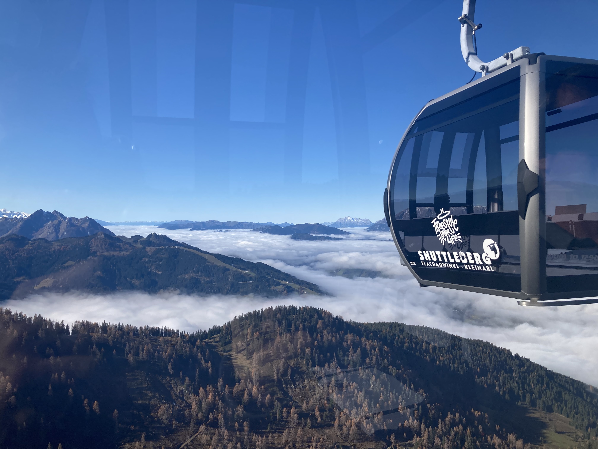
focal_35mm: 28
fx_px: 484
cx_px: 299
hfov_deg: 63.4
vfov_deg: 49.7
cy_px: 224
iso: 20
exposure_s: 1/1312
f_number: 1.8
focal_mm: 3.99
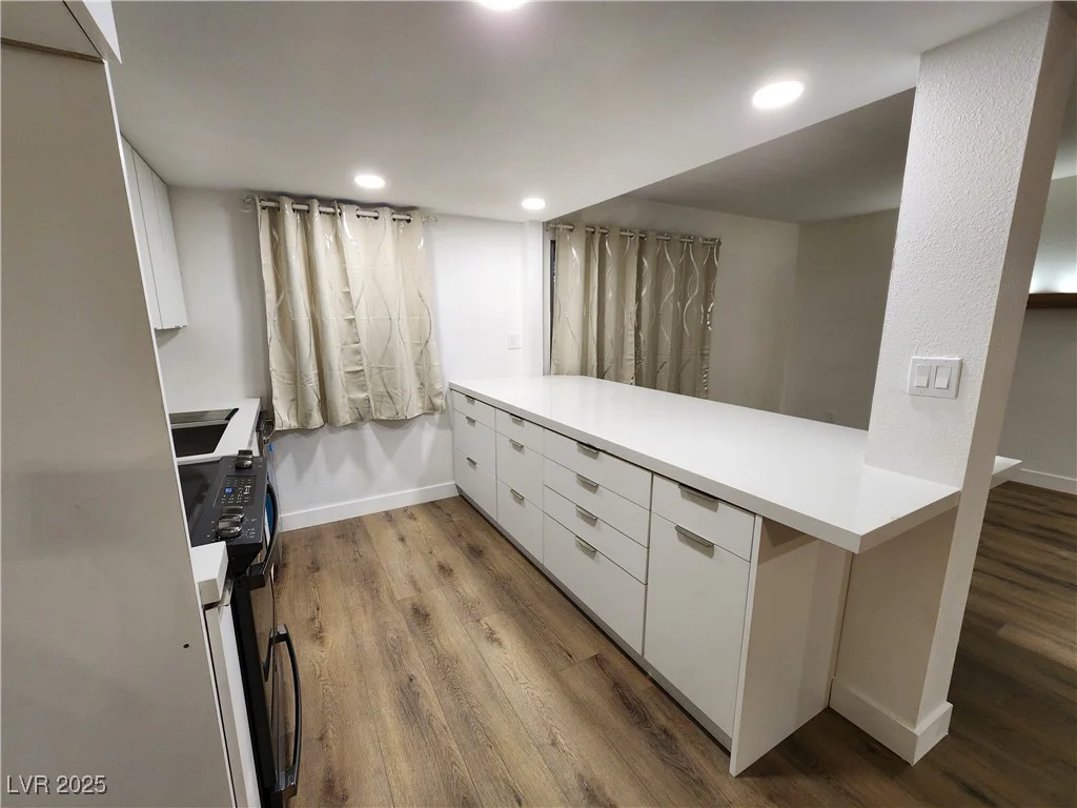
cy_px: 404
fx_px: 404
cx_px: 538
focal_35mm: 13
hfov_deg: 106.2
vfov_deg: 89.9
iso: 160
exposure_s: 1/60
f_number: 2.2
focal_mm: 2.2
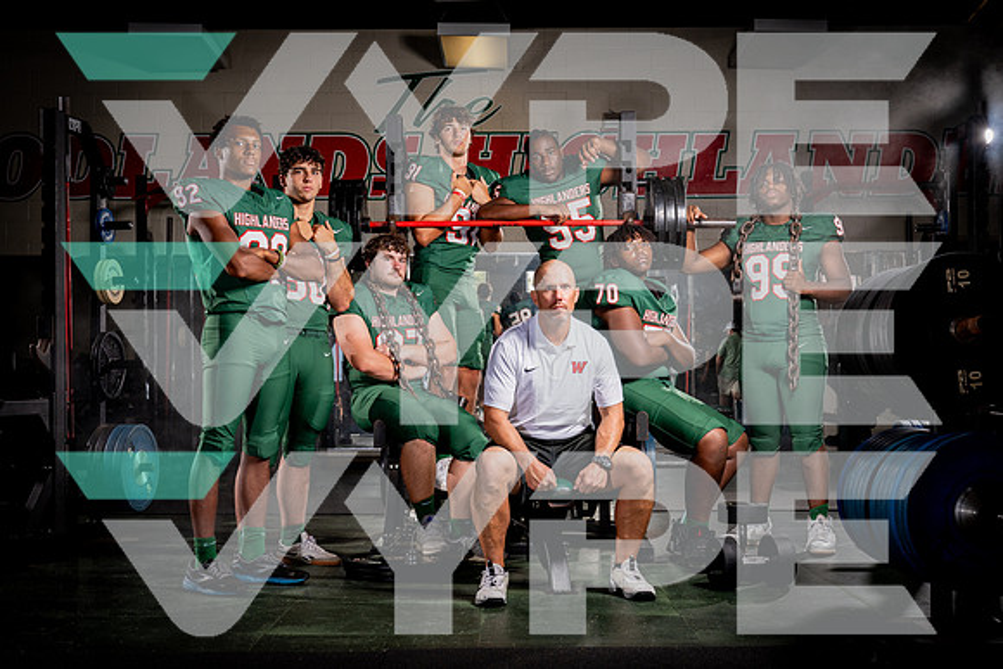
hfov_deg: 40.8
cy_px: 334
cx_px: 502
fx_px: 1348
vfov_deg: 27.9
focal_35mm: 48
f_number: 5.6
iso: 400
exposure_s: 1/250
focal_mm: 48
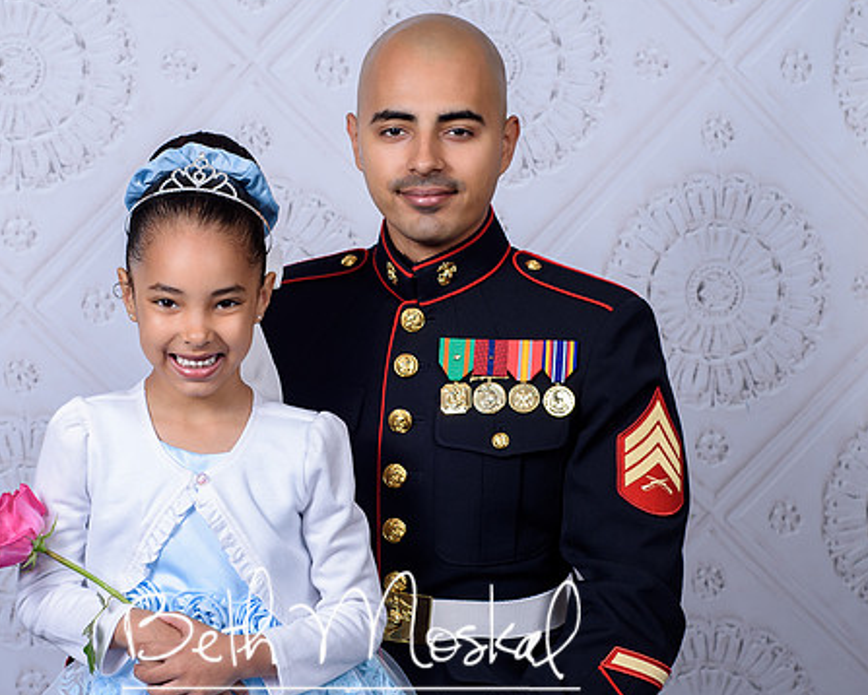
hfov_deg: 23.0
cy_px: 419
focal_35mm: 83
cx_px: 353
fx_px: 2133
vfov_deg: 18.5
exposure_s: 1/200
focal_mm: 50
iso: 100
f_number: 5.6
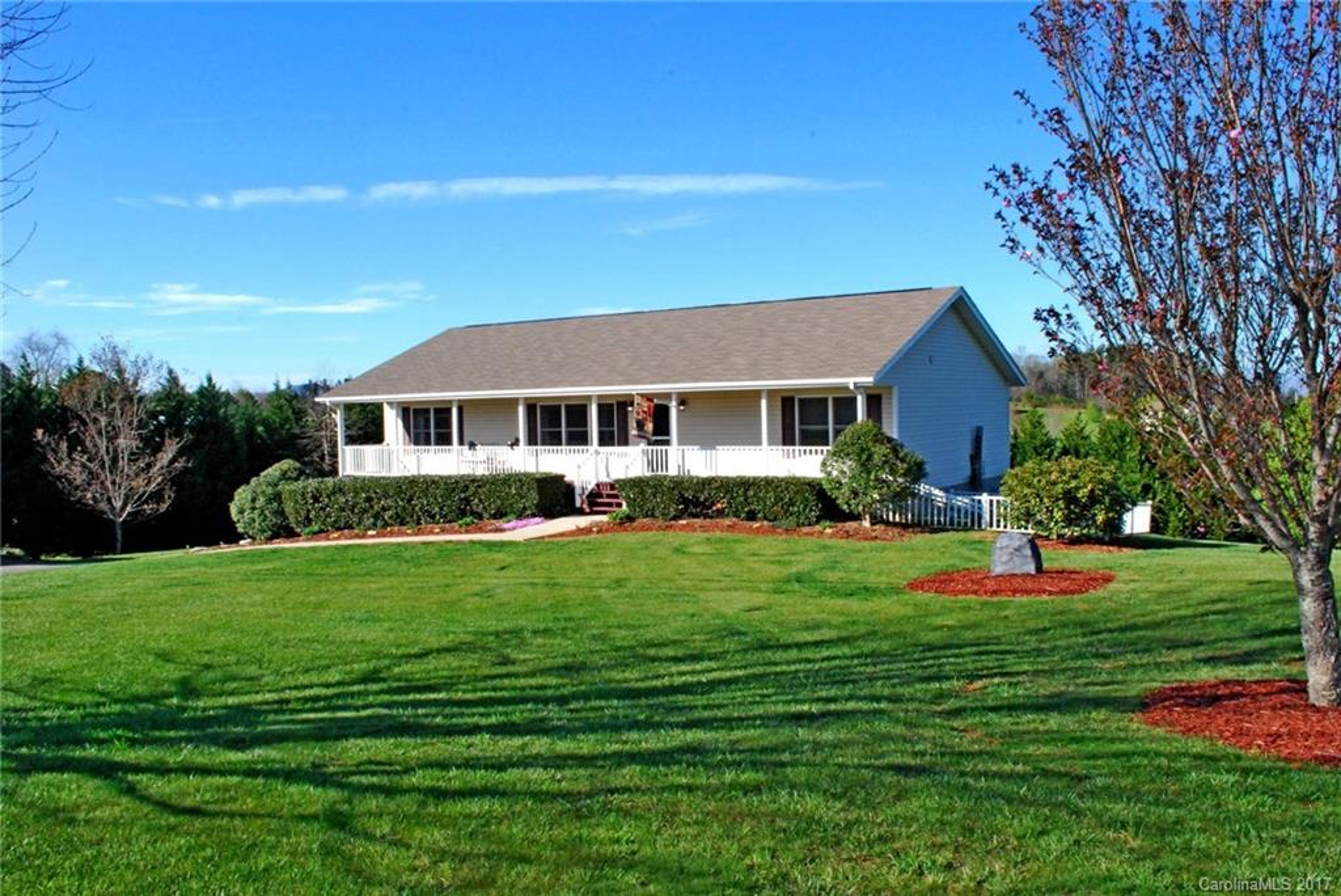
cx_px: 670
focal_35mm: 30
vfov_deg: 43.7
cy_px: 448
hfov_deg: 61.9
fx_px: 1118
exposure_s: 1/100
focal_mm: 20
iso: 800
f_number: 25
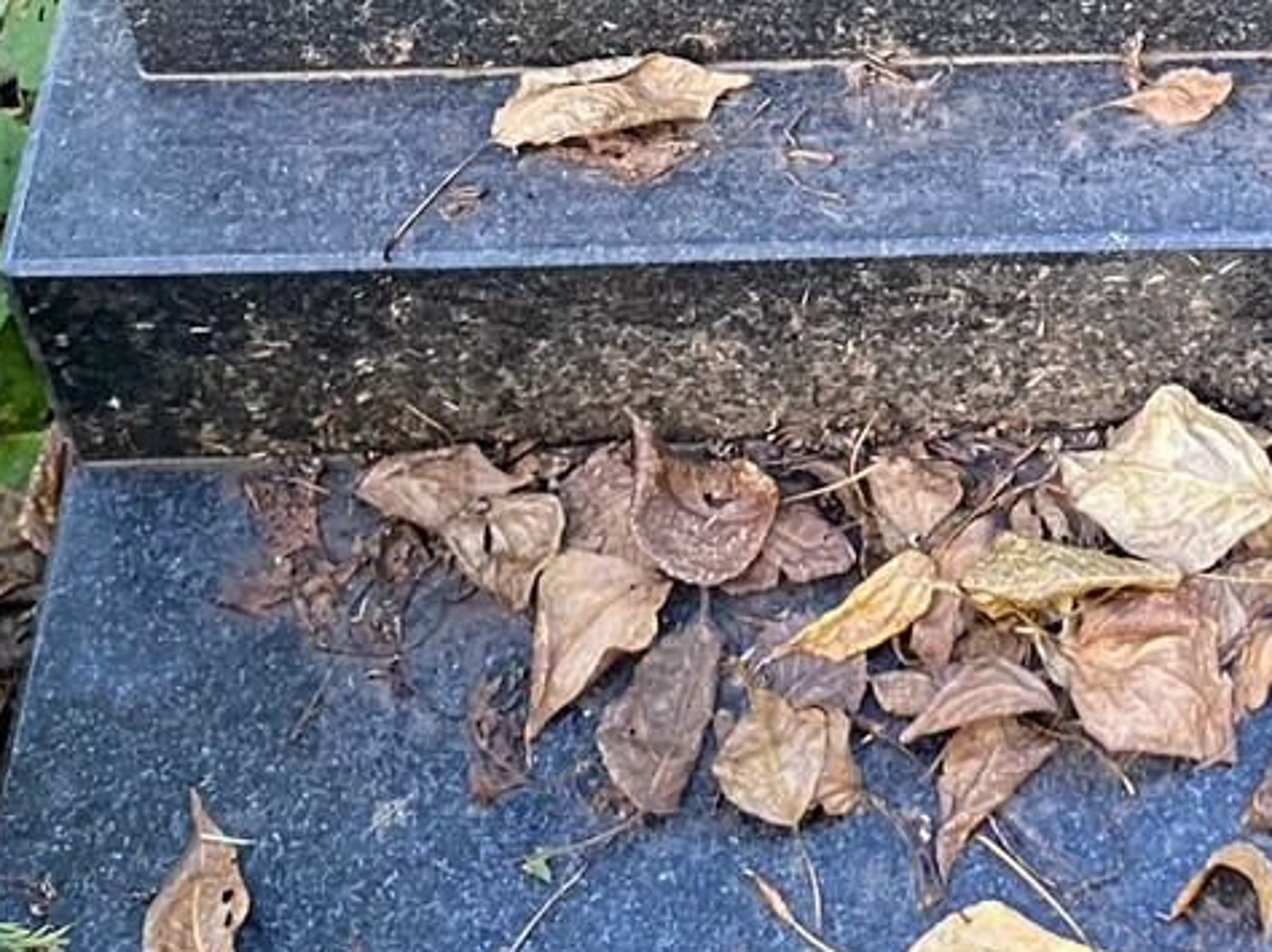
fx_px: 2901
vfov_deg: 16.9
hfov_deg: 23.9
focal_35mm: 79
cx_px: 1210
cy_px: -483
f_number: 1.8
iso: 200
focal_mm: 4.25
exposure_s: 1/60
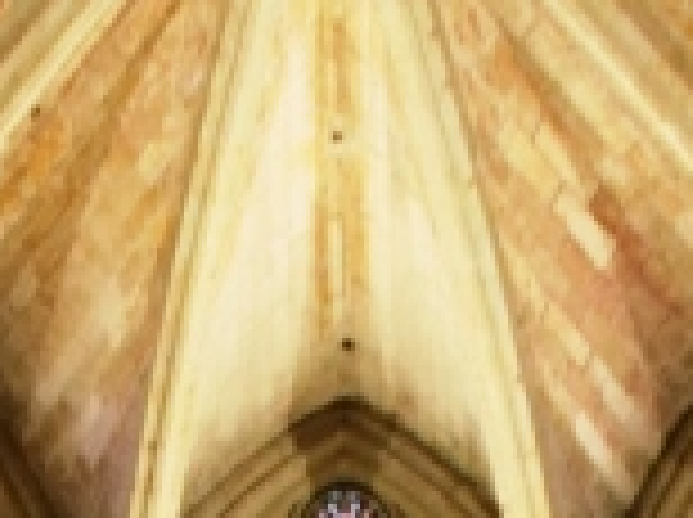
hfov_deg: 11.4
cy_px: 1905
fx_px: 3458
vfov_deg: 7.0
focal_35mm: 173
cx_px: 367
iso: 1250
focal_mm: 18
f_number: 3.5
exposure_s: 1/60
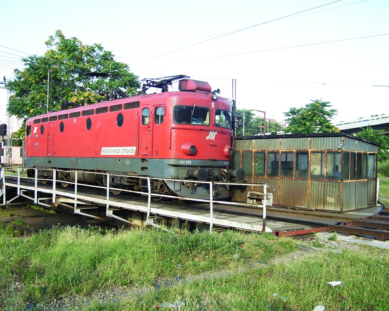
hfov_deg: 50.2
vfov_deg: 41.1
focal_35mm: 36
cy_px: 157
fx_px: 414
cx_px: 180
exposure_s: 1/250
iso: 80
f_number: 2.7
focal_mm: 5.6
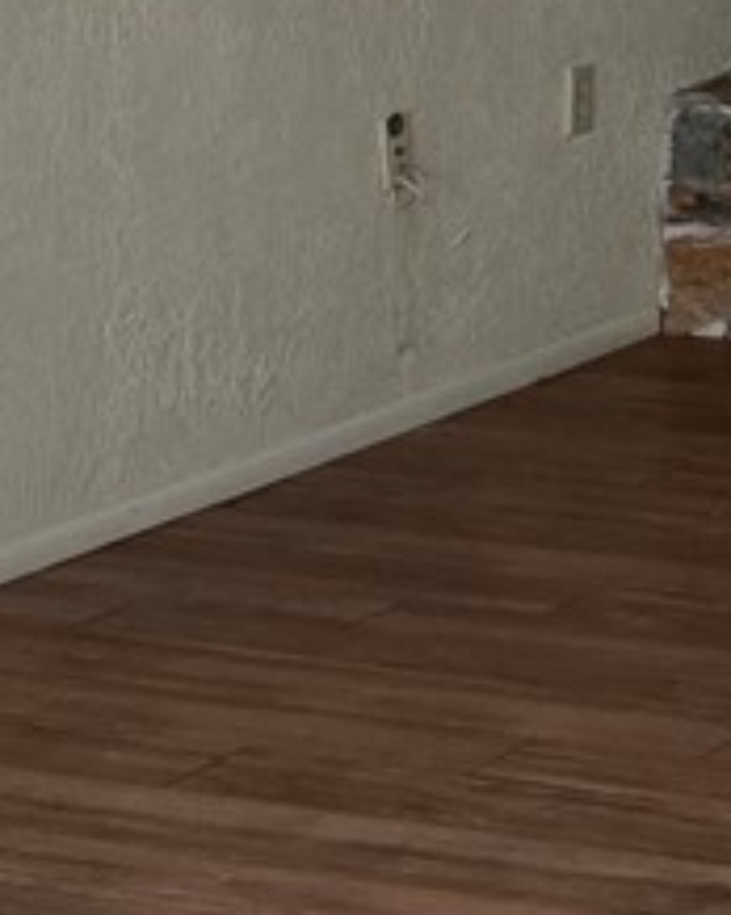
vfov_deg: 11.3
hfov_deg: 9.1
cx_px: 1075
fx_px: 4468
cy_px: -424
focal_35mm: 165
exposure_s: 1/60
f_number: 1.7
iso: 640
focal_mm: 6.3
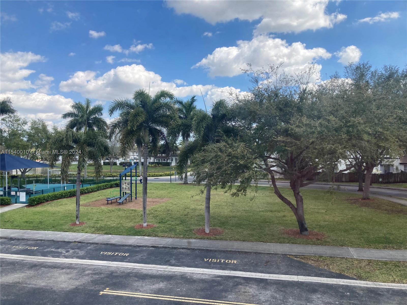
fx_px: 329
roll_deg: -1.5
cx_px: 204
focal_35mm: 28
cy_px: 152
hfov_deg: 63.4
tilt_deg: +0.6
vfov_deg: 49.7
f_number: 1.8
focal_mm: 3.99
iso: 20
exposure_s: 1/1517
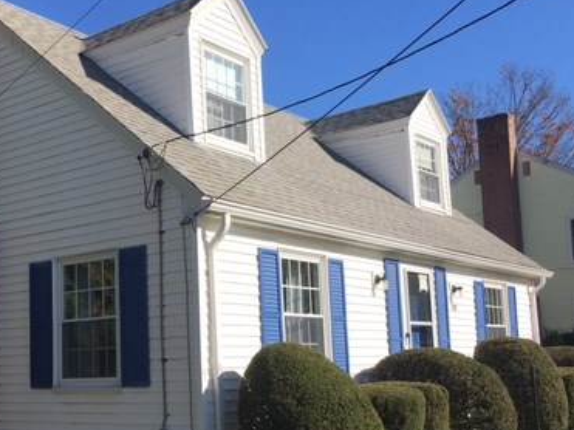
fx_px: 829
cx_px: 162
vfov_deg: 28.9
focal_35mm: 50
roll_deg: +1.6
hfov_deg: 37.5
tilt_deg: +7.9
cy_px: 280
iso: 25
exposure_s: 1/1479
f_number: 2.2
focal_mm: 4.15
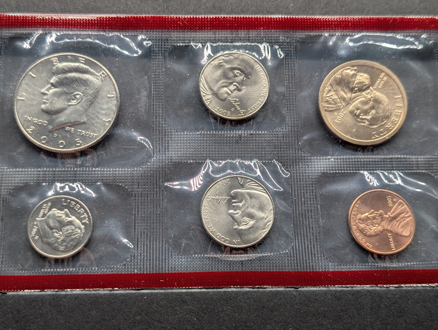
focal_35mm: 49
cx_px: 219
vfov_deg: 29.7
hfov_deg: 38.9
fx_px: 621
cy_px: 165
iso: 19
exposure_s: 1/48
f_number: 1.68
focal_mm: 6.9
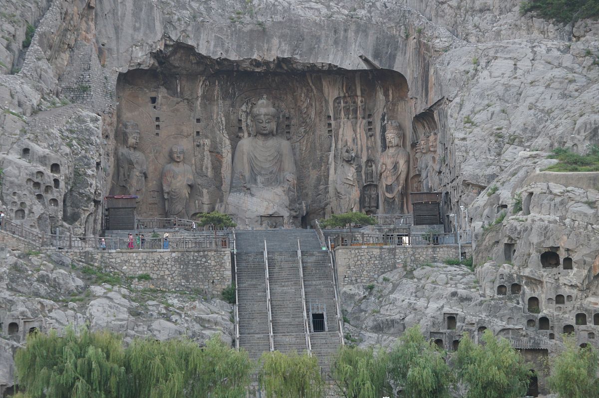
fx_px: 1870
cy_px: 199
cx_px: 300
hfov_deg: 18.2
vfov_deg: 12.1
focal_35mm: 112
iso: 400
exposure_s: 1/125
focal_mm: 75
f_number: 5
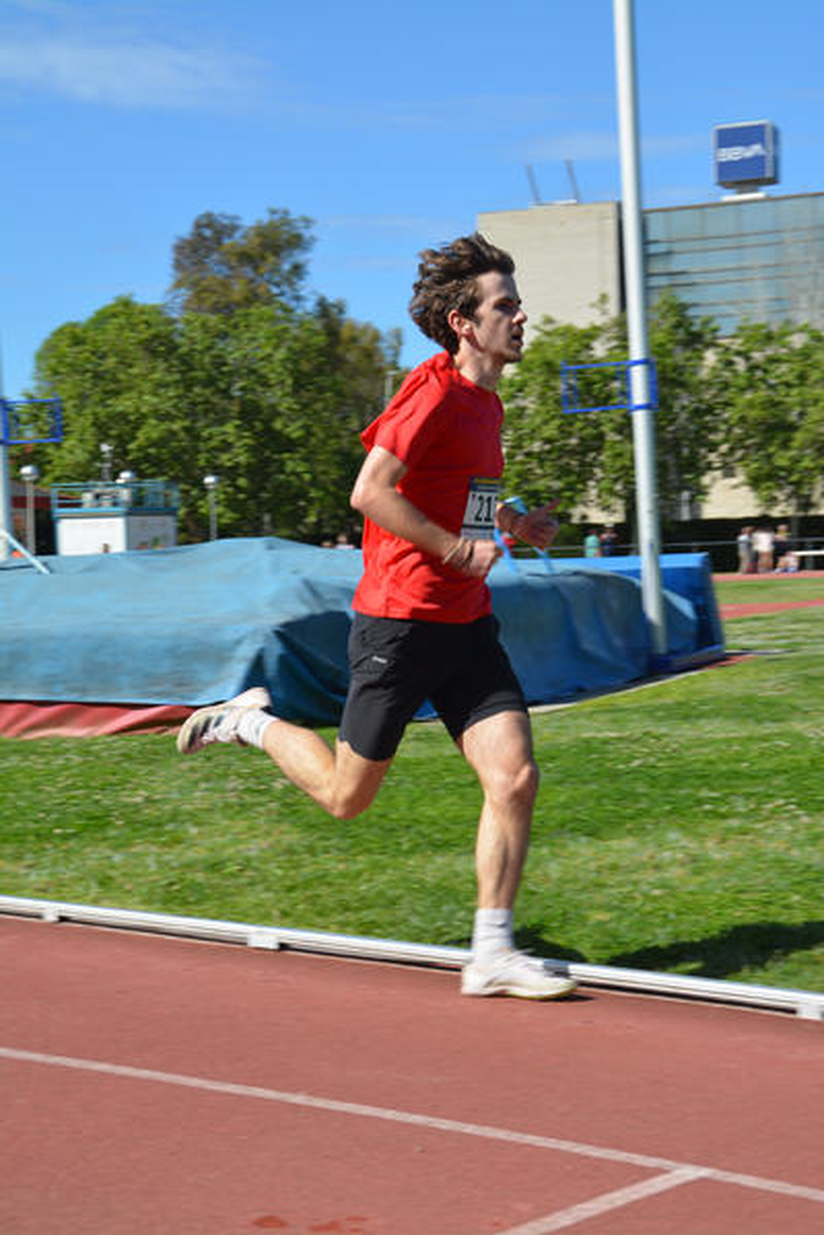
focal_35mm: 75
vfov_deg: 27.0
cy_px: 618
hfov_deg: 18.2
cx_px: 412
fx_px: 2575
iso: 100
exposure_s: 1/250
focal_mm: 50
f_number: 8
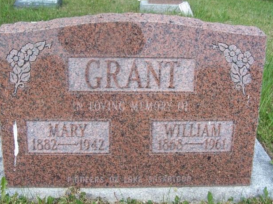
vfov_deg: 33.6
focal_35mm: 43
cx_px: 127
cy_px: 104
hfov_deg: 43.8
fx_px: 339
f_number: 4
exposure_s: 1/500
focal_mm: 6.3
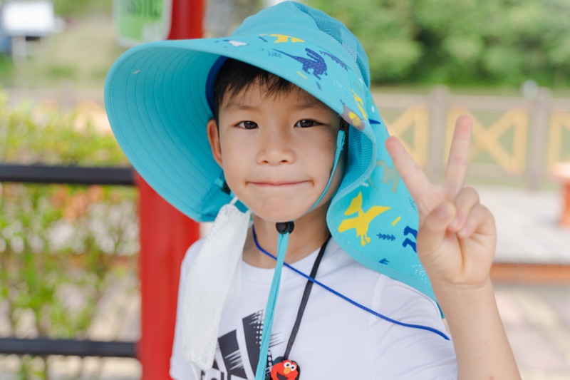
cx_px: 285
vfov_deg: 32.6
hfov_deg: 47.4
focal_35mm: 41
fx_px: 649
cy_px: 190
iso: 100
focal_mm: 41
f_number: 2.8
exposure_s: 1/640
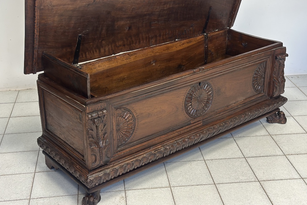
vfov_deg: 24.6
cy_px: 84
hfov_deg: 36.2
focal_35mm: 55
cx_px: 152
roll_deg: +0.0
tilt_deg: -22.9
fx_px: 469
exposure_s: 1/50
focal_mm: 6.86
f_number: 1.78
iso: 160
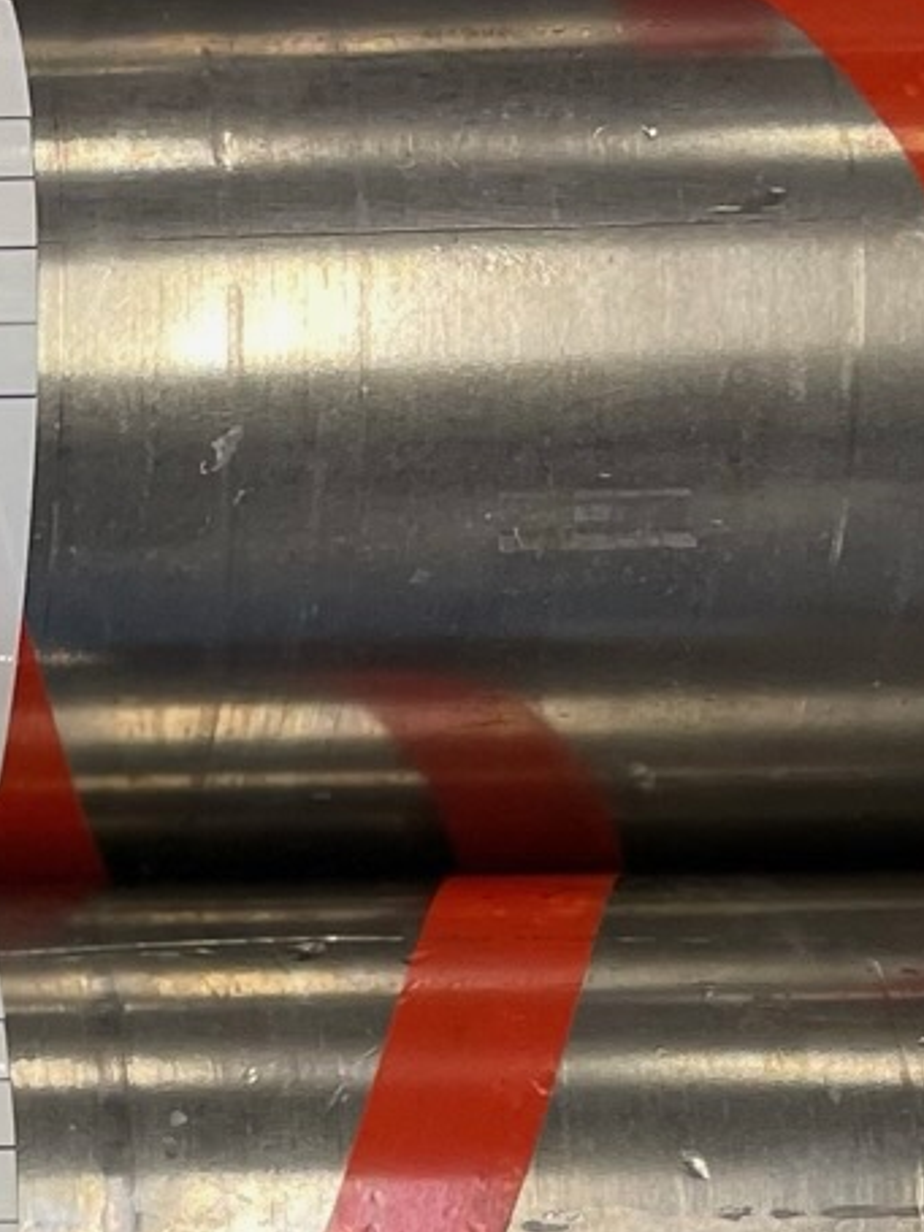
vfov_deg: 15.7
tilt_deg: -86.4
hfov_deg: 11.4
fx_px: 4166
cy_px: 1763
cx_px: -927
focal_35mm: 117
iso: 125
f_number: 1.6
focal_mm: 4.2
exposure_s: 1/100
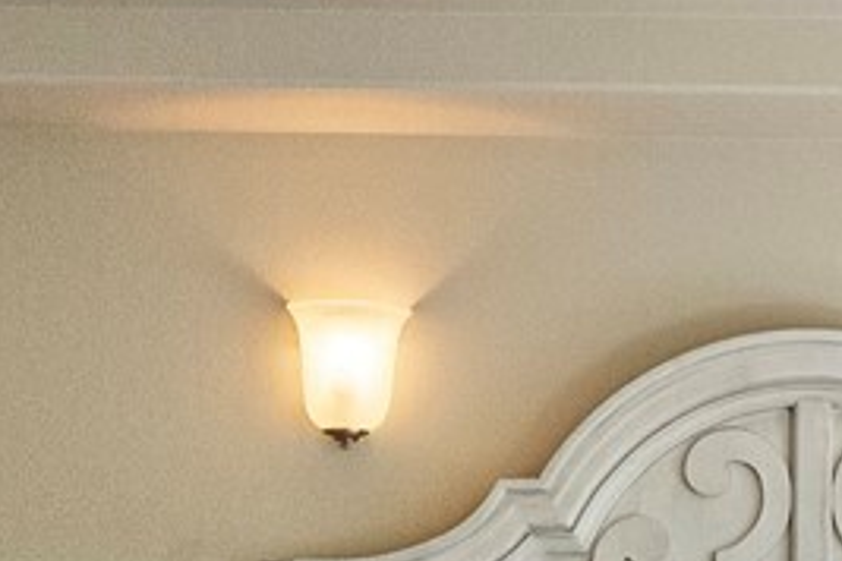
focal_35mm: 108
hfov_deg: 18.5
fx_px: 2526
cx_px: 822
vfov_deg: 12.4
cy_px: 640
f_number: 5.6
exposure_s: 1/500
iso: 1600
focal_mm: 17
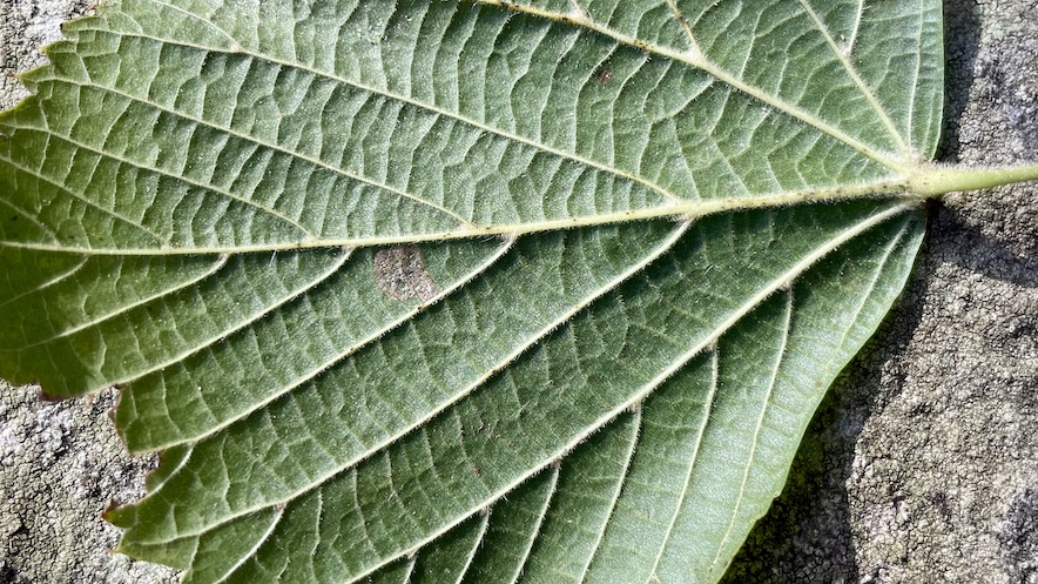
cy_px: 240
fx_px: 1128
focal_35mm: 41
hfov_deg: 49.4
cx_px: 514
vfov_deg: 28.9
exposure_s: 1/309
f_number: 1.6
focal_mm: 4.2
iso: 32
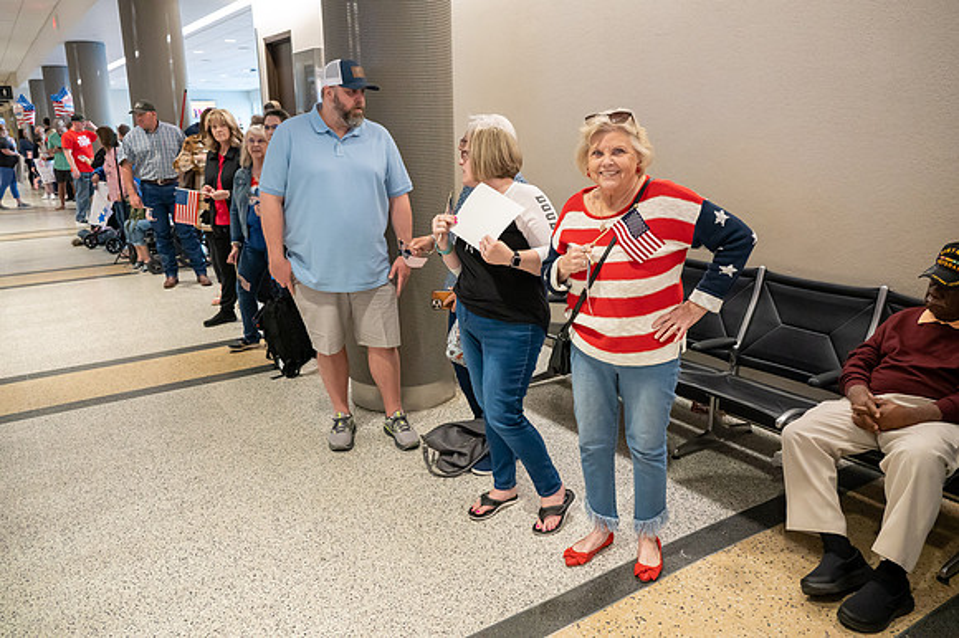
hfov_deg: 64.6
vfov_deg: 45.6
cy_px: 319
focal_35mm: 28
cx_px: 480
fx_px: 759
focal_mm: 28.5
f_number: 4.5
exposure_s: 1/200
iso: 9000
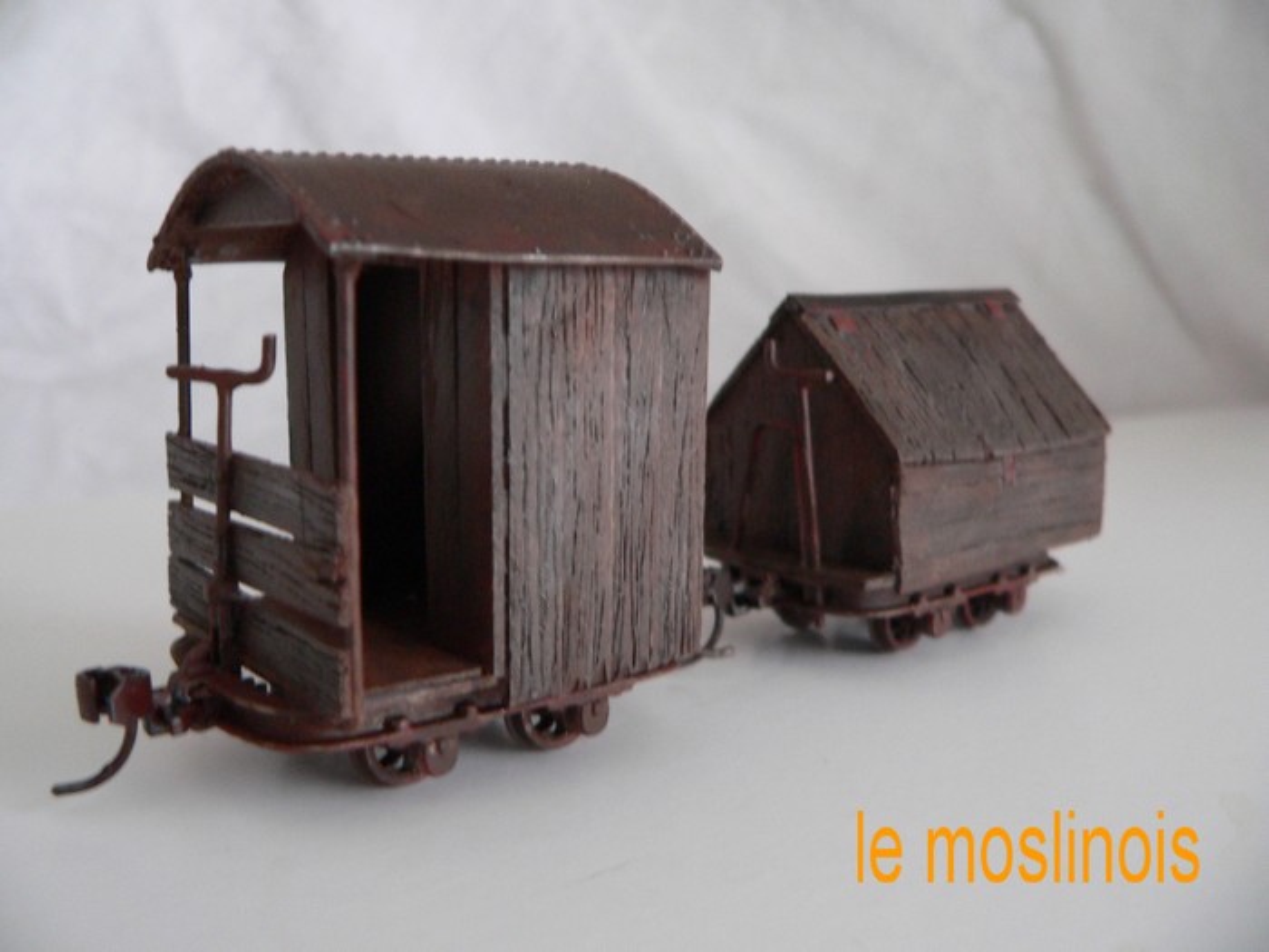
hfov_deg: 51.4
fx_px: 1320
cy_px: 476
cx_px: 634
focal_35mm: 36
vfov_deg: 39.7
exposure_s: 1/8
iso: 200
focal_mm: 6
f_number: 2.8
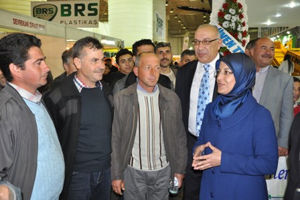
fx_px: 275
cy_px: 100
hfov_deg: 57.3
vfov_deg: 39.9
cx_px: 150
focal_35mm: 33
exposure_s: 1/60
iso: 800
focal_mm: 22
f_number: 3.8
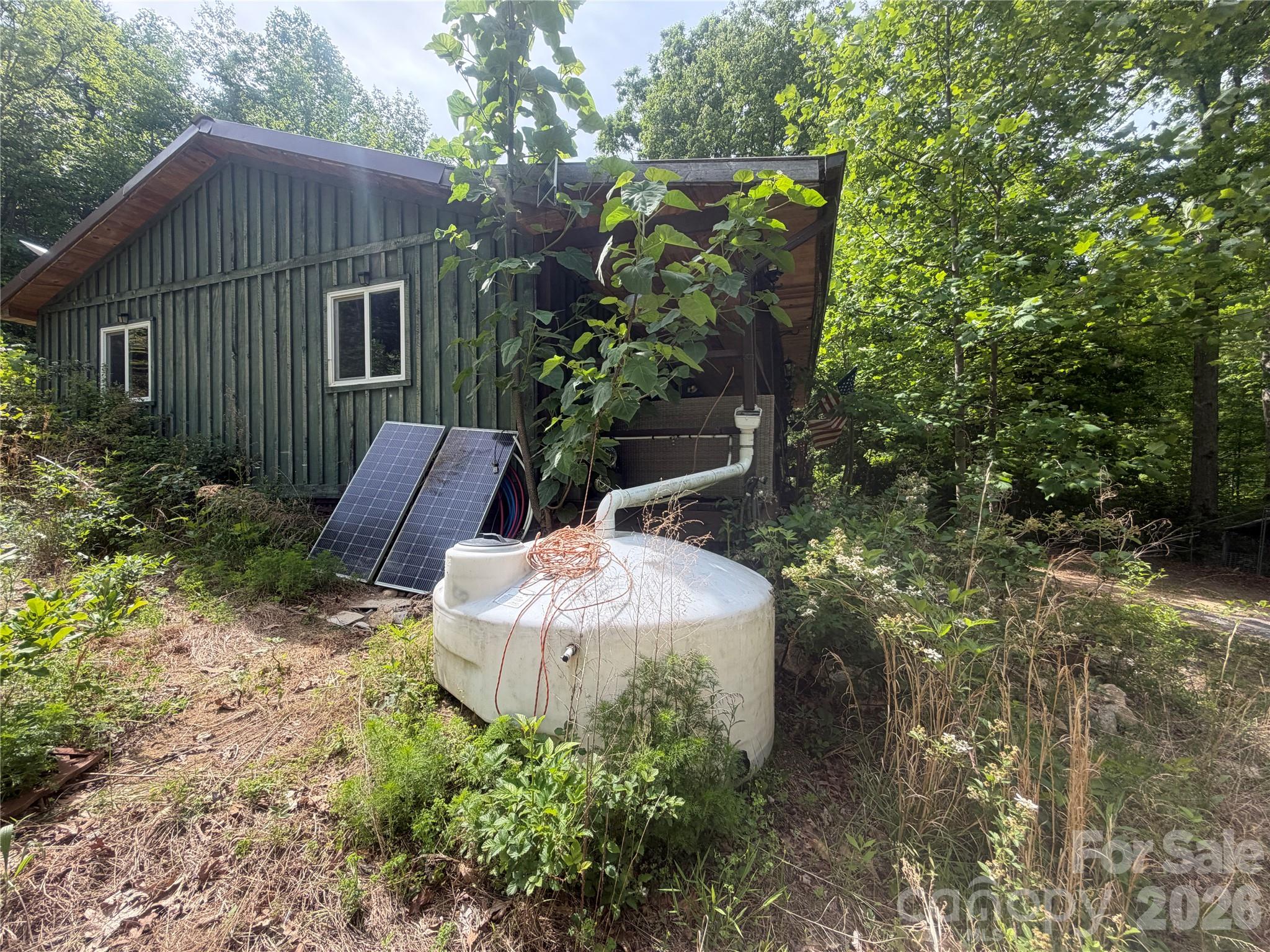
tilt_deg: +0.2
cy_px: 476
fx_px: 514
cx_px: 635
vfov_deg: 85.7
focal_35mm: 14
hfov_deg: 102.1
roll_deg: +0.3
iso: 64
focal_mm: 2.22
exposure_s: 1/502
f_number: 2.2
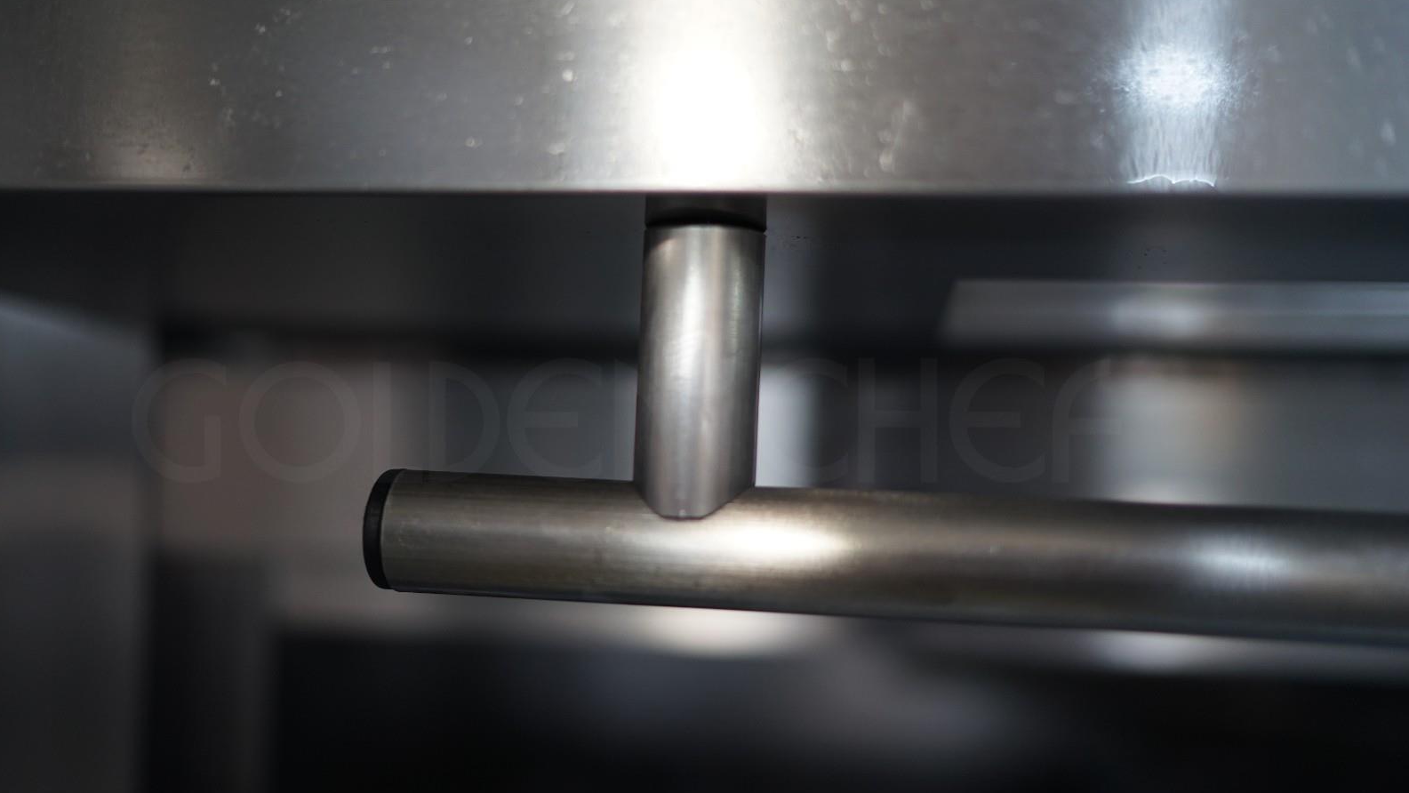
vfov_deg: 32.0
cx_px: 706
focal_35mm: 37
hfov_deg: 54.0
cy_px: 368
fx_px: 1383
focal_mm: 35
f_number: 1.4
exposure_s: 1/125
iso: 500
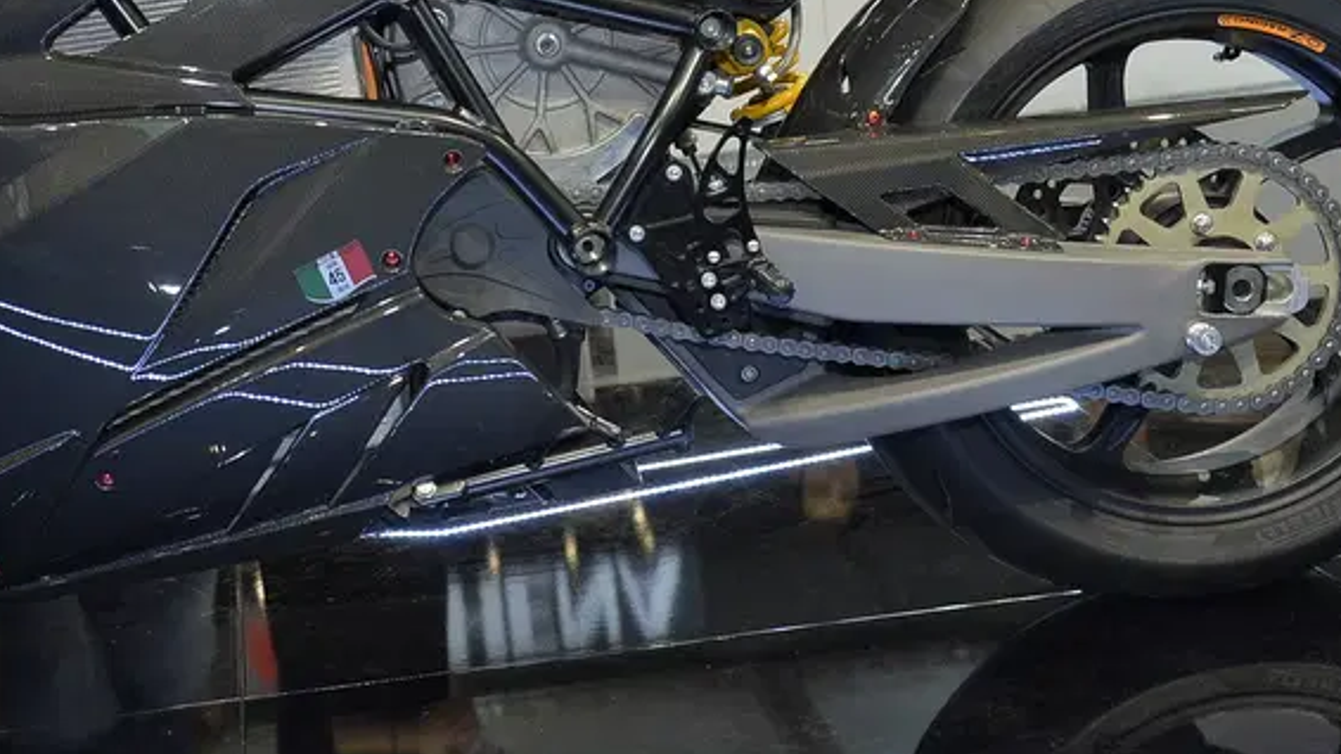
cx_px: 276
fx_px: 2524
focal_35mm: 71
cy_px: 77
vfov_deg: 16.8
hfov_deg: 29.1
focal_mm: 32
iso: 1000
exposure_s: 1/125
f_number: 4
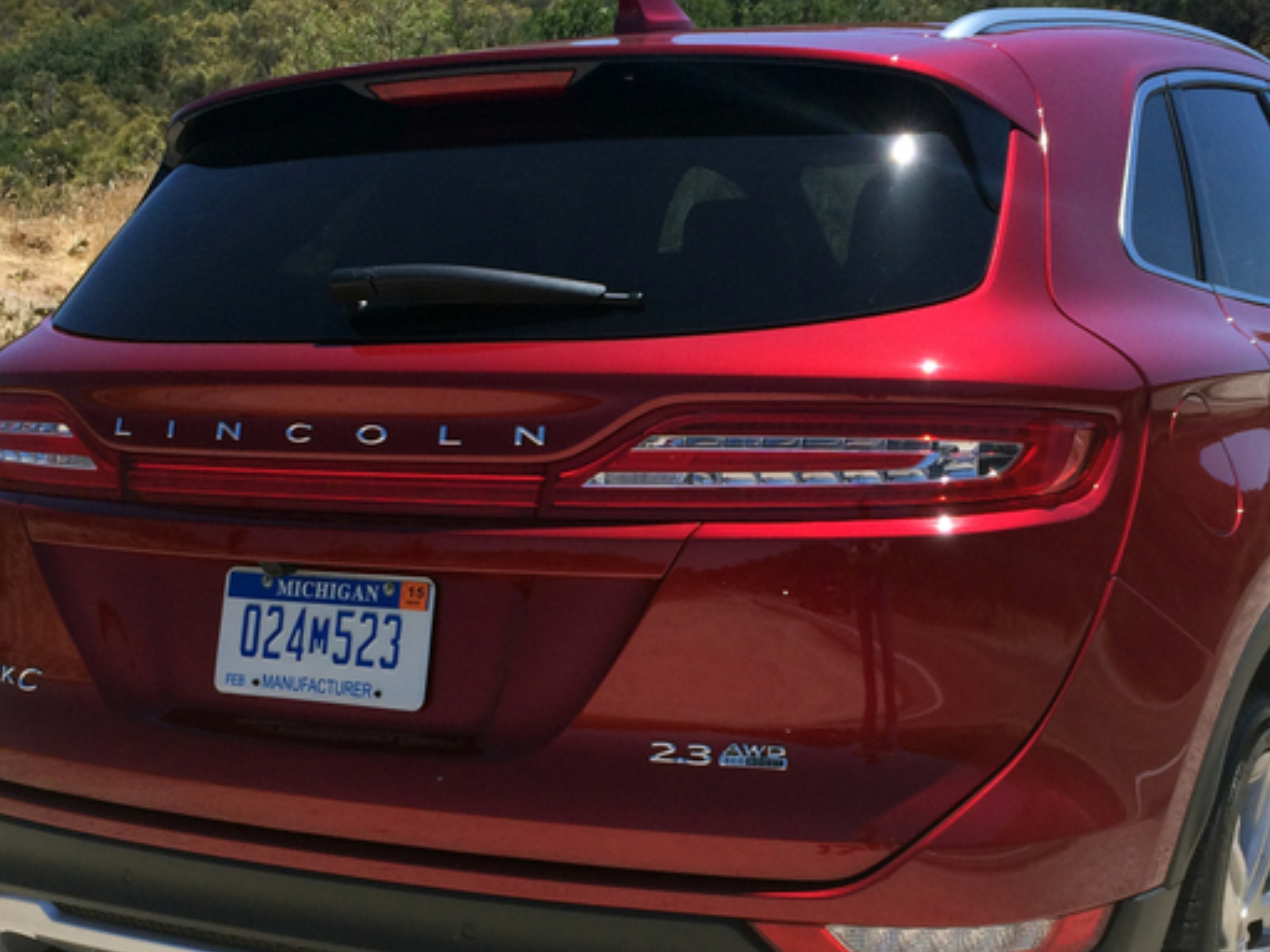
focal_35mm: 54
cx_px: 693
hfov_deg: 35.5
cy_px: 674
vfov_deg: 26.8
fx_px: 1981
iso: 40
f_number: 2.2
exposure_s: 1/2283
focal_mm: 4.12
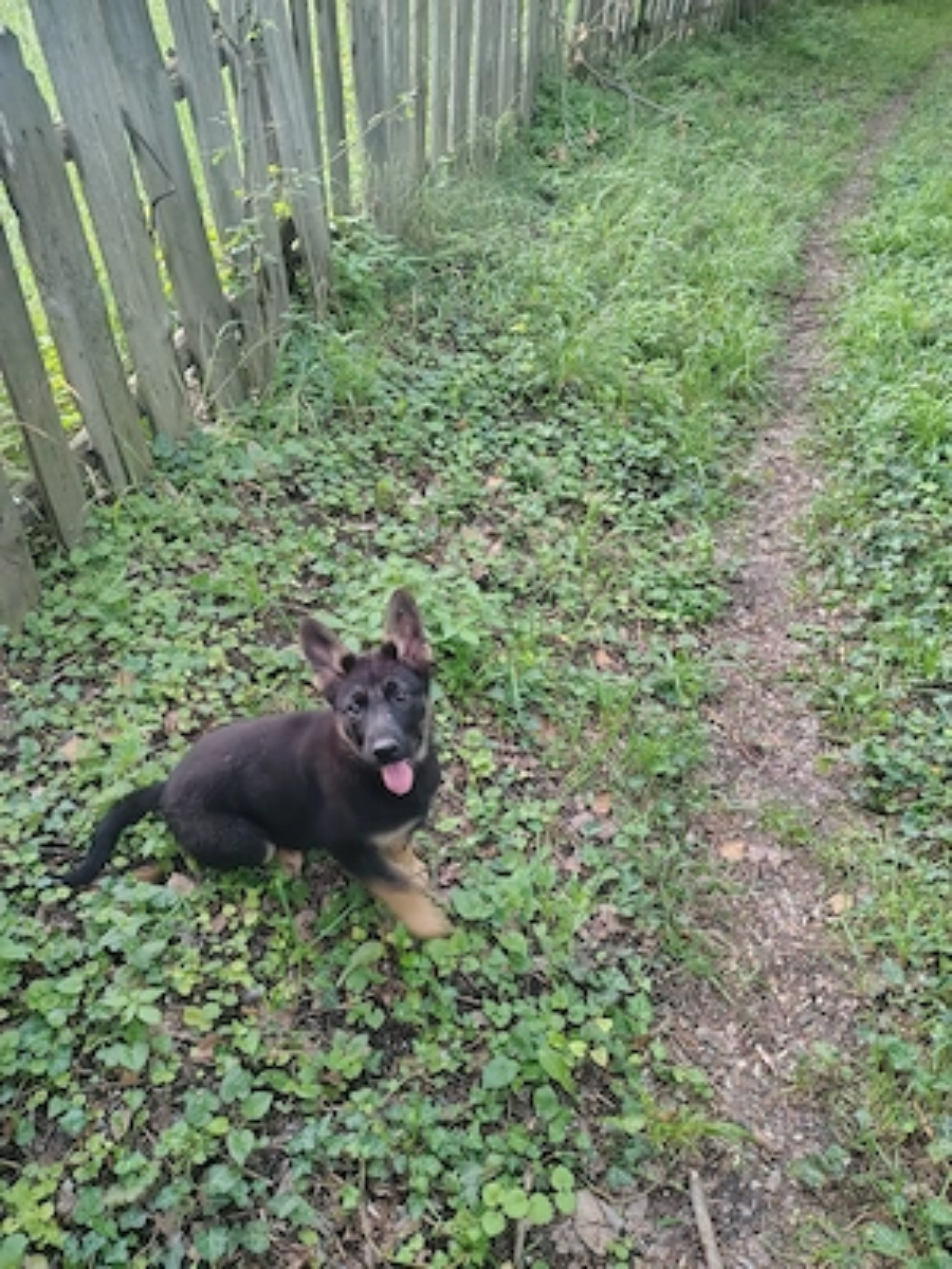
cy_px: 634
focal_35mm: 24
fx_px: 880
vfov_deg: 71.6
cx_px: 476
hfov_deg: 56.8
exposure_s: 1/50
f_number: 1.8
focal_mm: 5.56
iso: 1291
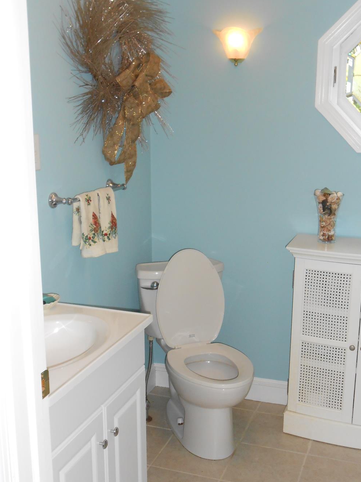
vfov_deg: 42.9
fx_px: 612
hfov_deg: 32.8
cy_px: 256
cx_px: 201
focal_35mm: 44
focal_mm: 6.8
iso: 250
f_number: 4.2
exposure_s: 1/30
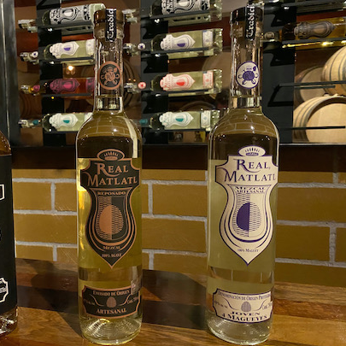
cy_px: 173
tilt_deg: -6.4
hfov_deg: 51.8
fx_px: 351
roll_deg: +1.2
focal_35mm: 31
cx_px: 122
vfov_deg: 52.5
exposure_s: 1/30
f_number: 1.8
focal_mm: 4.25
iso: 800
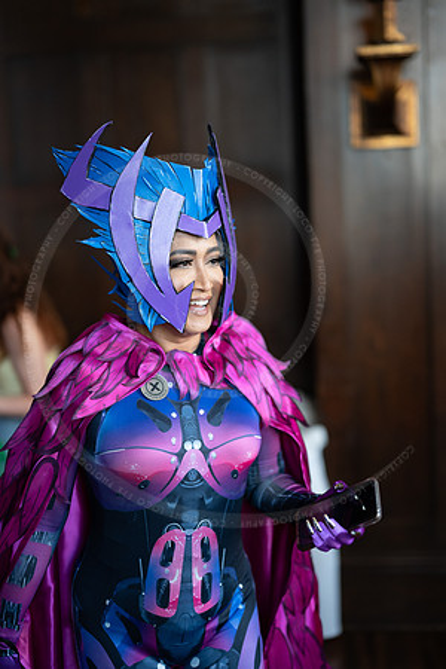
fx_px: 929
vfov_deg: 39.6
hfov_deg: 27.0
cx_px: 223
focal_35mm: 50
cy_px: 334
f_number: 1.2
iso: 1000
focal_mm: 50
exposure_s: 1/500
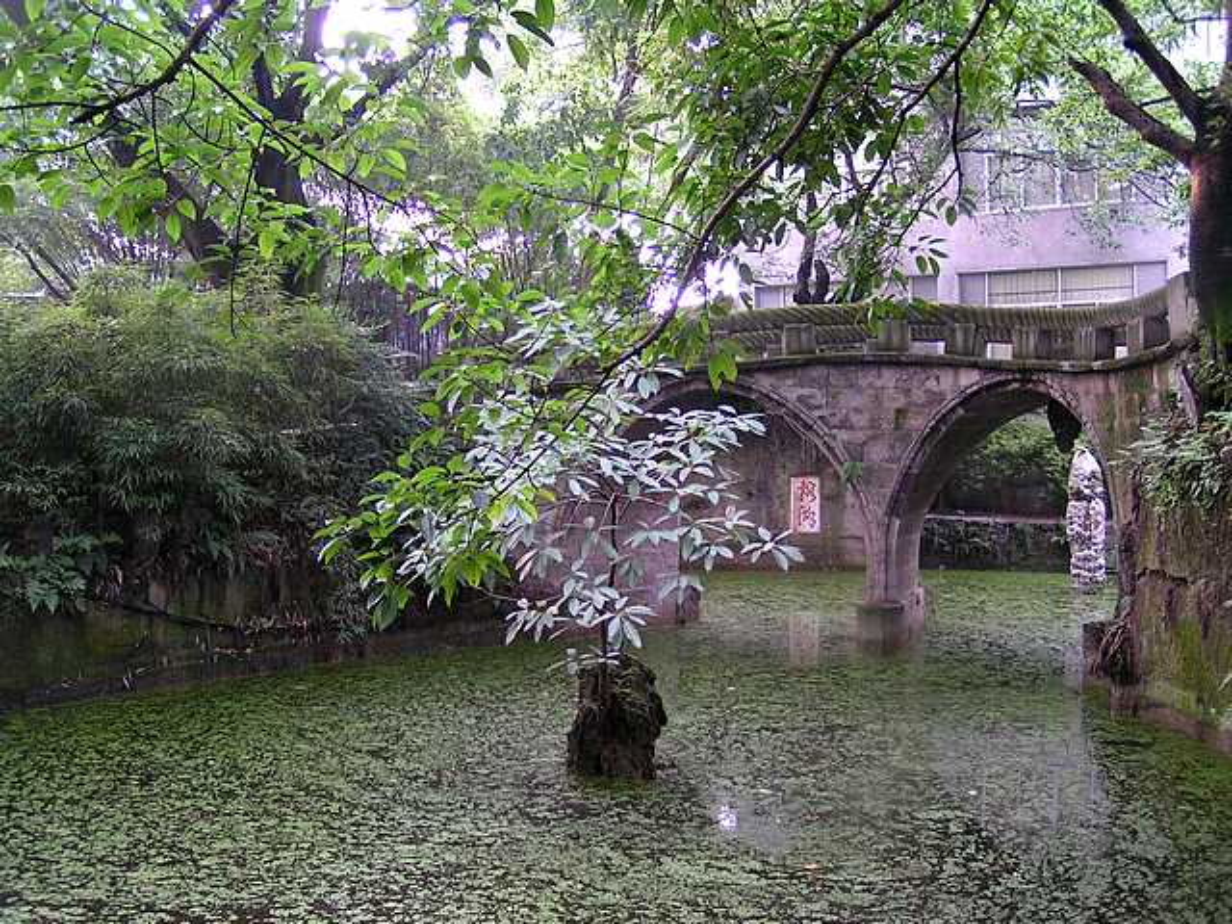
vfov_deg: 37.7
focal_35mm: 38
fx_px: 1352
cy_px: 462
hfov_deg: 49.0
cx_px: 616
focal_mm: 5.8
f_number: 2.8
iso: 100
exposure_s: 1/40
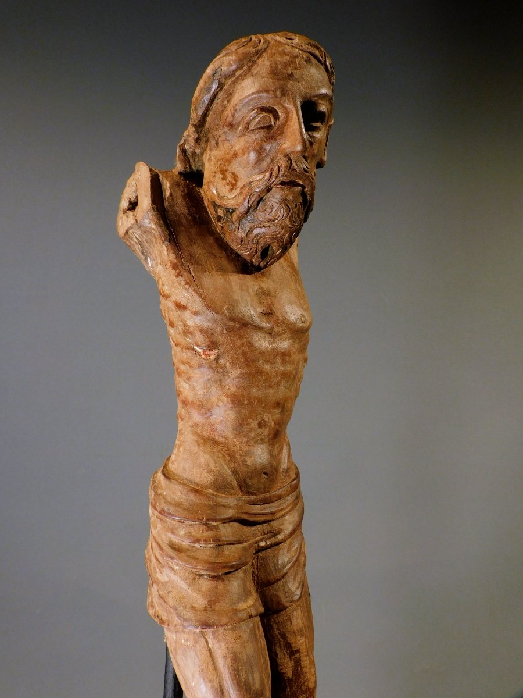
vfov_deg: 71.6
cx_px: 262
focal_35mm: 24
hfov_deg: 56.8
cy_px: 349
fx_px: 483
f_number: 3.3
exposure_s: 1/30
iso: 200
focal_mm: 4.3
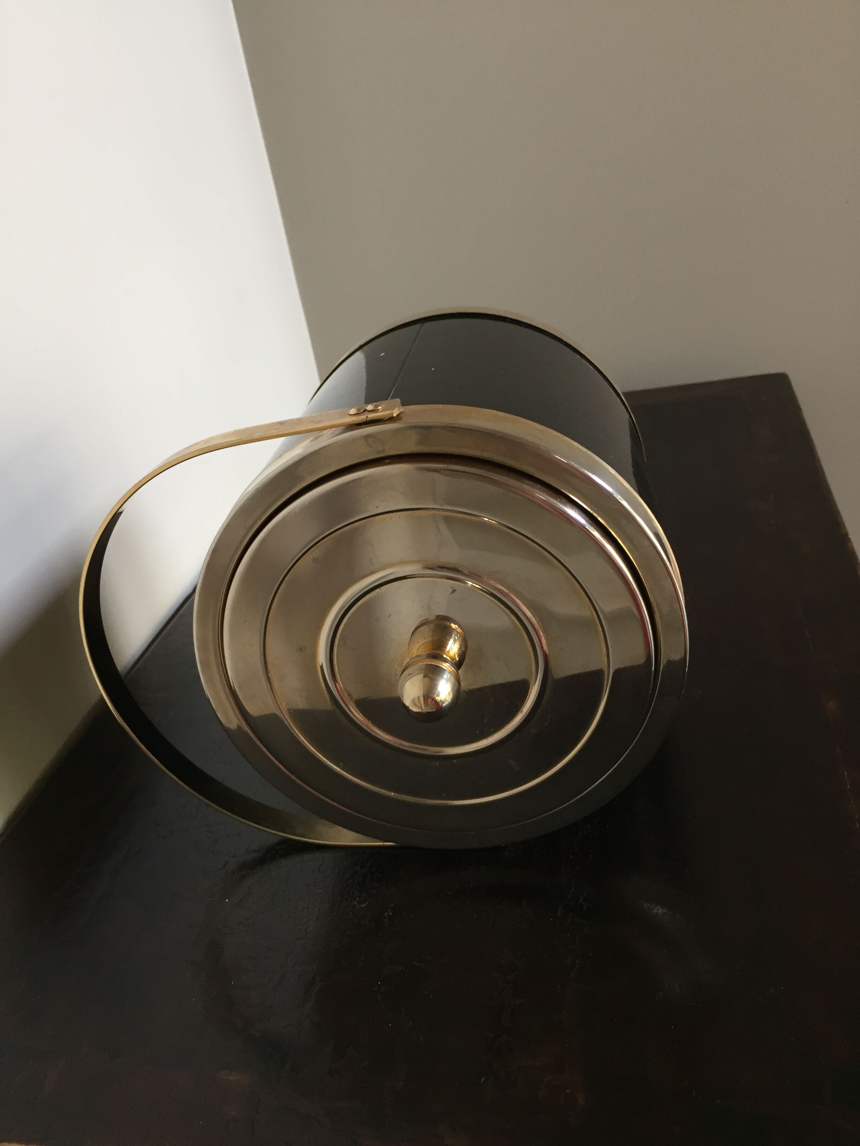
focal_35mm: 29
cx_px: 430
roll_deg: +13.1
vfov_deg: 61.7
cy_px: 573
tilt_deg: -26.8
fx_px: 961
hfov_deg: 48.2
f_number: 2.2
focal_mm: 4.15
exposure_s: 1/33
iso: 100
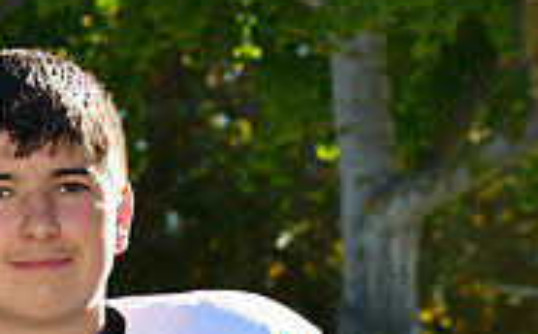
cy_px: 685
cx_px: 89
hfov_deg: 6.3
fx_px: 4919
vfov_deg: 3.9
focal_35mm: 336
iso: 400
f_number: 6.3
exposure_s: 1/500
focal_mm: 70
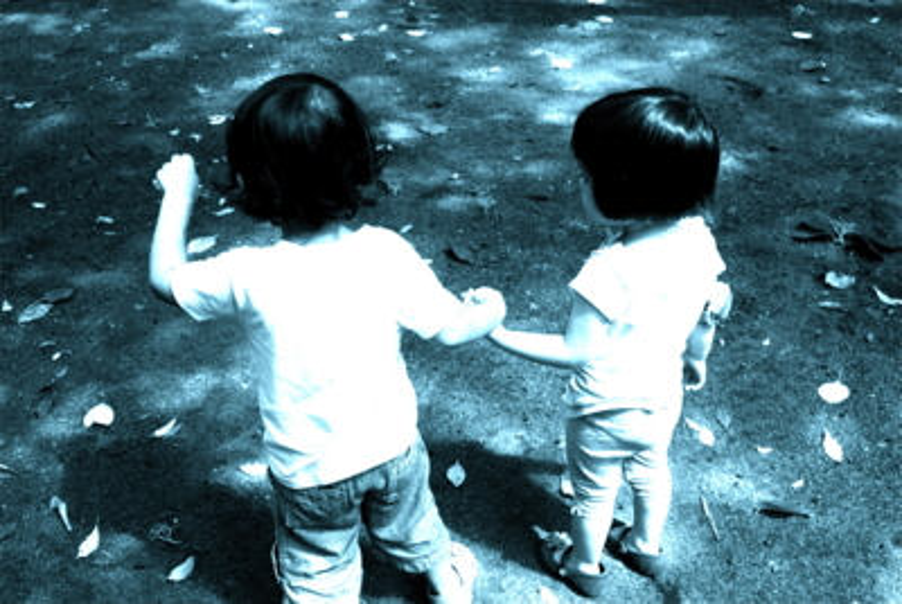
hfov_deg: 49.5
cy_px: 302
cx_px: 451
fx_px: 979
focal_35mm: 39
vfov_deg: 34.3
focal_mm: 26
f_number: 8
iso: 400
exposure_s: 1/160
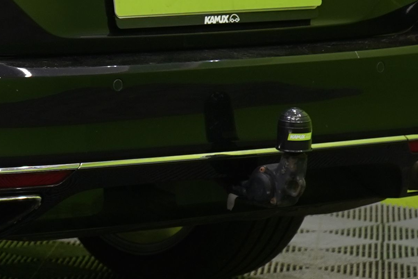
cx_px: -296
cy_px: -117
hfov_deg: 7.9
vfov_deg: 5.4
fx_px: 2949
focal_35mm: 254
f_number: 5
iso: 400
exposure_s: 1/30
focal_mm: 51
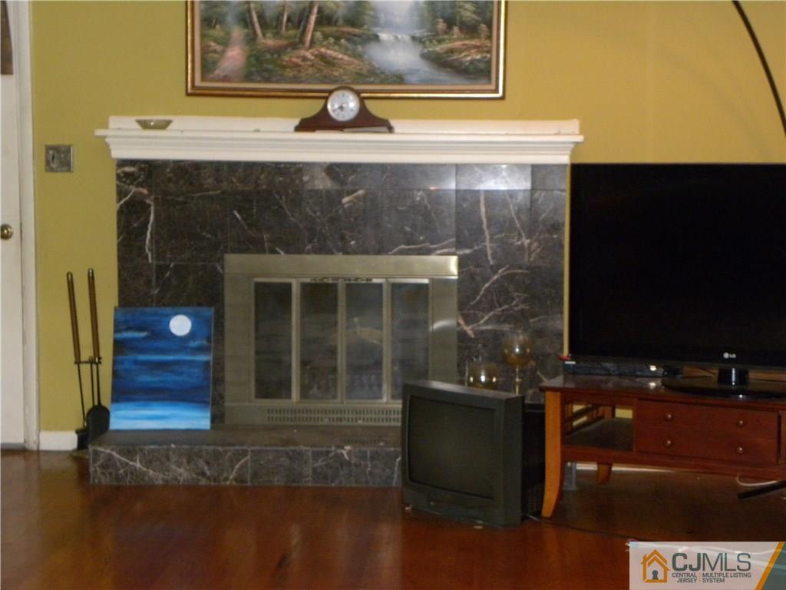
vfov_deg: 19.6
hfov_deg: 26.0
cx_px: 393
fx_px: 1703
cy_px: 295
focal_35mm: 75
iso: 419
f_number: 4
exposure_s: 1/30
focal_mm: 13.4
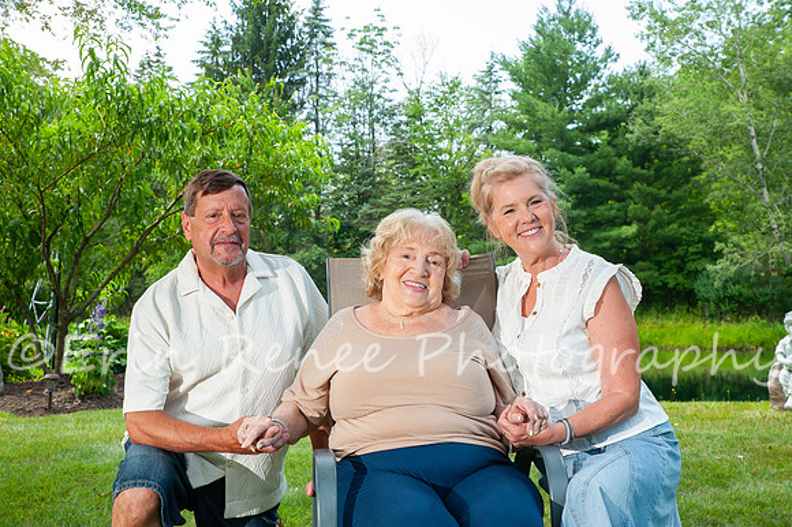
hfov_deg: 35.7
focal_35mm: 56
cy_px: 264
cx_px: 396
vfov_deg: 24.2
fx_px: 1231
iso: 800
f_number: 14
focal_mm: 56
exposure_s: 1/100
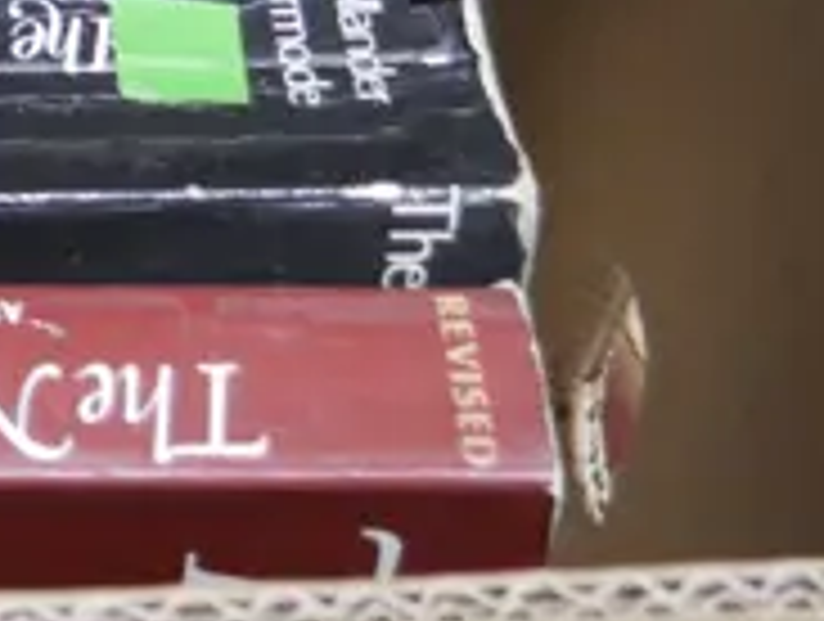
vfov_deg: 4.8
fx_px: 7203
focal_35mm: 302
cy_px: -709
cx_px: -1175
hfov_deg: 6.2
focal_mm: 27
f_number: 5.3
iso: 800
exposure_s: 1/60
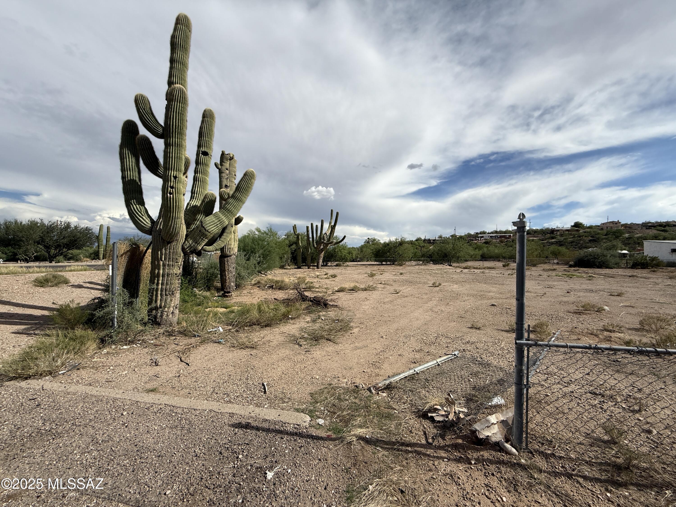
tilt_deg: +0.8
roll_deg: -0.8
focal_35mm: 14
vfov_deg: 85.7
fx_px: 273
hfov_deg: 102.1
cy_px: 254
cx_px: 338
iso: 50
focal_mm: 2.22
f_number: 2.2
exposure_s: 1/3663
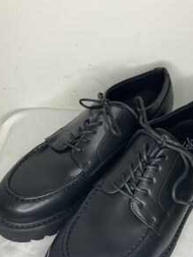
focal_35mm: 38
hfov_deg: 37.6
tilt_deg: -49.6
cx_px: 111
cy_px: 160
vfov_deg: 48.5
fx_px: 283
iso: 64
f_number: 1.8
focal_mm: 3.99
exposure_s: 1/50
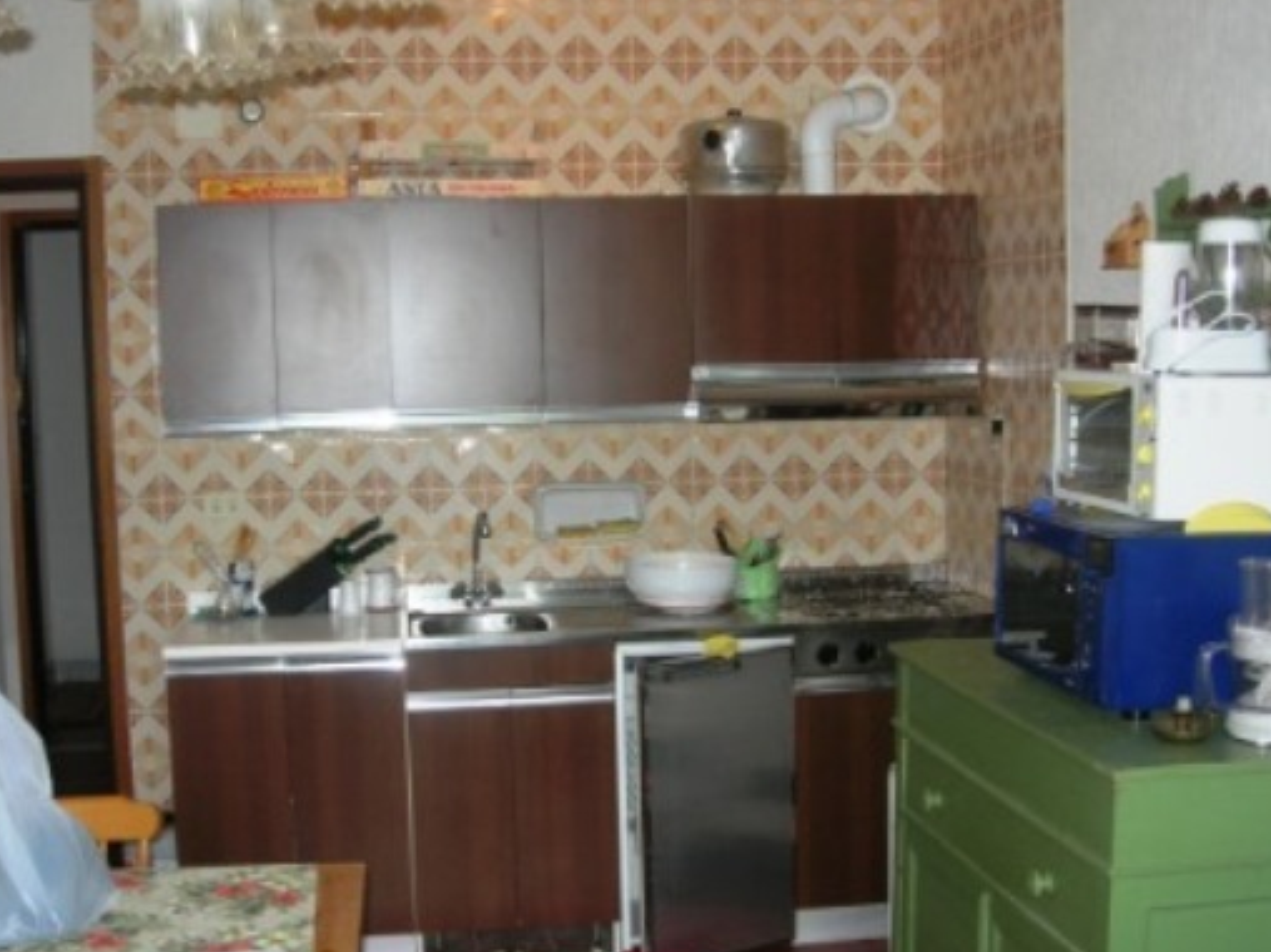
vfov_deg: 30.2
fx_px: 1762
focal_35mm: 48
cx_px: 609
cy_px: 539
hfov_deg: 39.7
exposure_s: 1/60.1
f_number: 2.8
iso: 64
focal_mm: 7.8
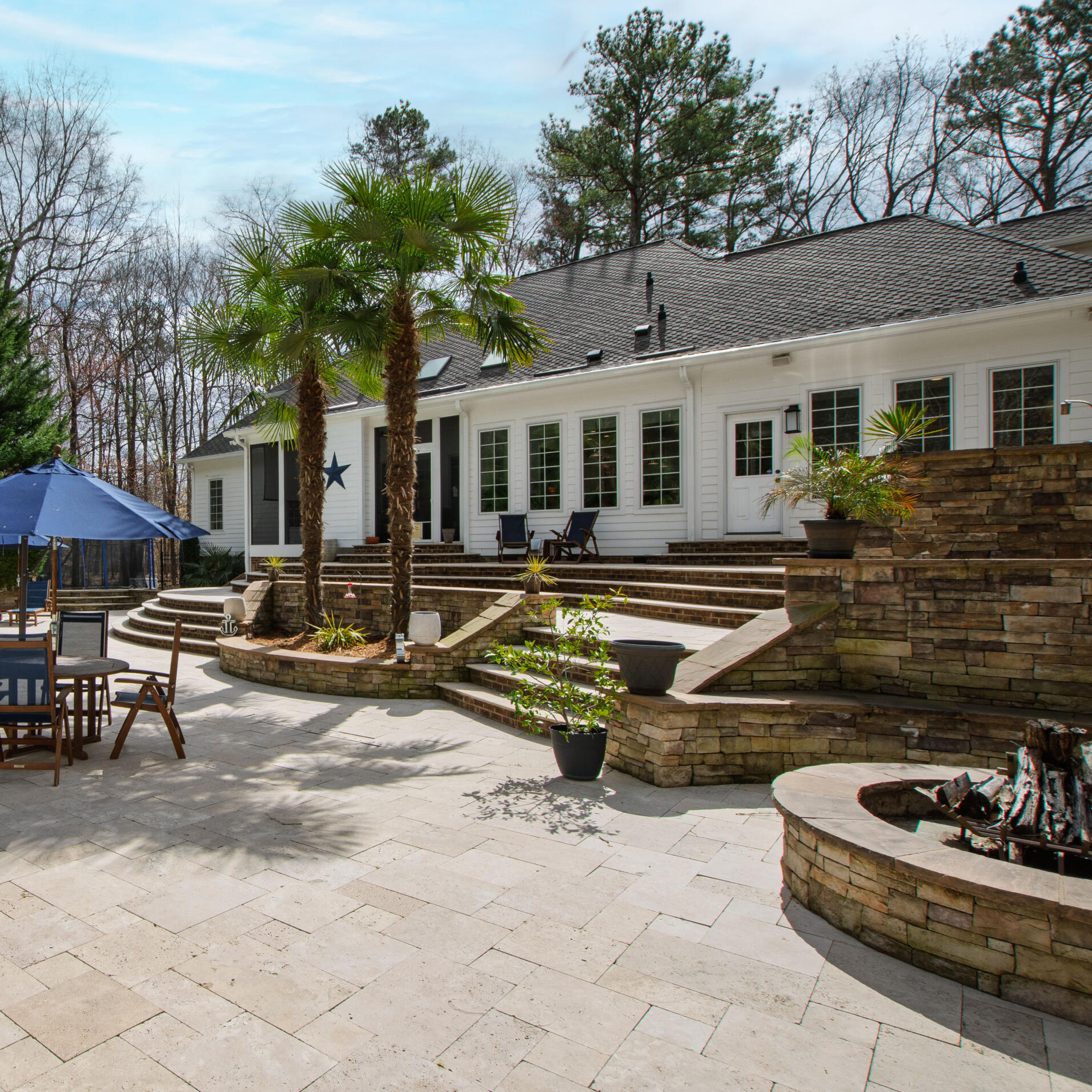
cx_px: 267
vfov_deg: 74.8
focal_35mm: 20
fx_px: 714
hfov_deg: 69.7
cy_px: 554
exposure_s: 1/400
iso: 200
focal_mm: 10
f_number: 8
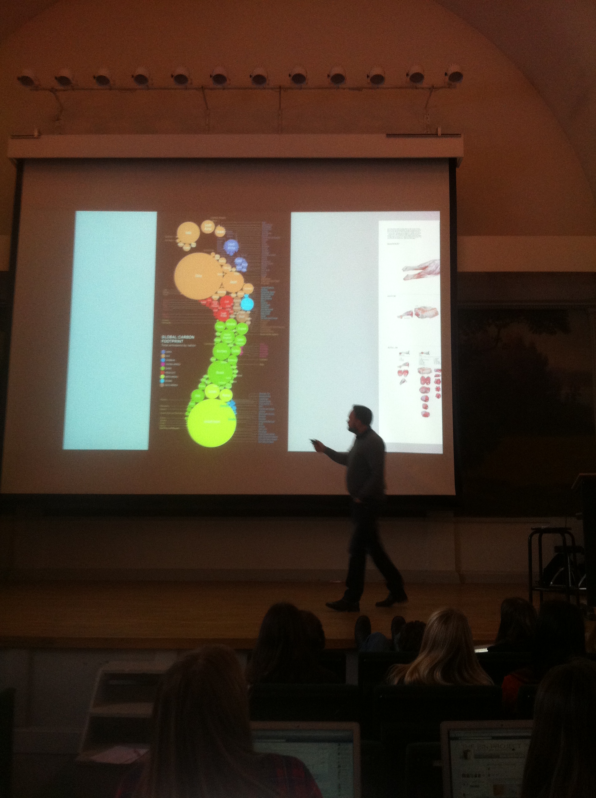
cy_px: 399
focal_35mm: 35
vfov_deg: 52.7
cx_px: 298
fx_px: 806
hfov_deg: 40.6
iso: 200
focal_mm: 3.85
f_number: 2.8
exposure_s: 1/15
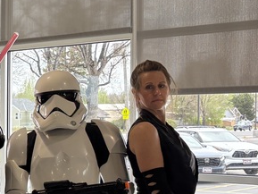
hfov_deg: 19.5
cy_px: 131
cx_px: -86
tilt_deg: +0.5
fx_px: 686
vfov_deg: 16.0
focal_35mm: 92
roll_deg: -0.4
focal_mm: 5.96
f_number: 1.6
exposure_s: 1/363
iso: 64
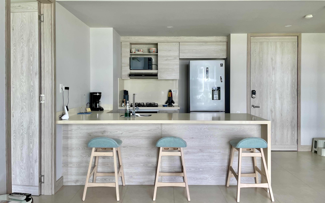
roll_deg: +0.3
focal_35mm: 28
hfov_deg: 66.5
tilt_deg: -0.7
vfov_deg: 44.5
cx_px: 164
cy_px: 91
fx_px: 248
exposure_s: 1/121
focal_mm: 4.2
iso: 32
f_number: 1.6
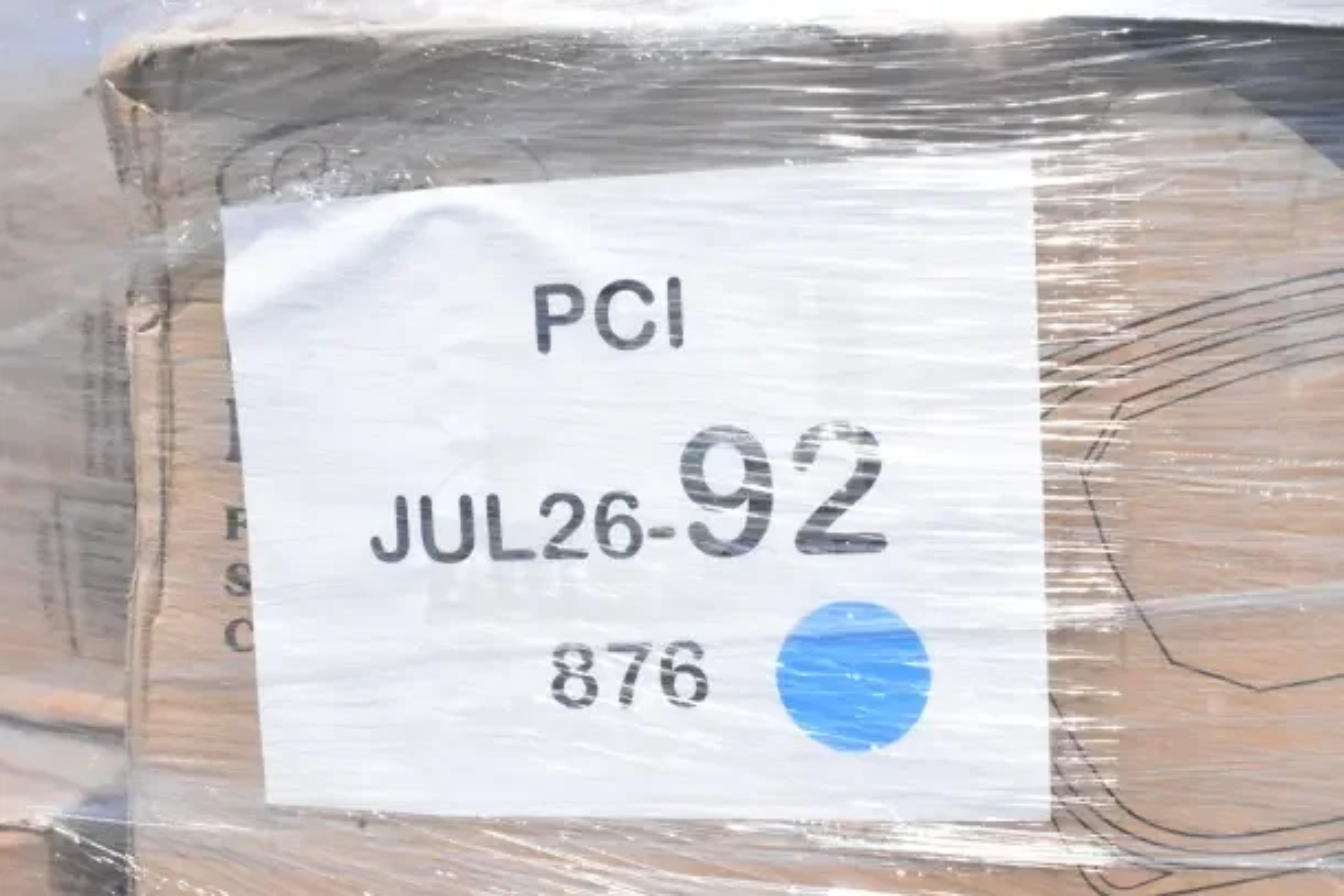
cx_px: 672
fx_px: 1456
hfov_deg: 49.5
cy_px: 448
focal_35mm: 39
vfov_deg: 34.2
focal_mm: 26
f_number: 25
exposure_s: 1/2500
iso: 6400
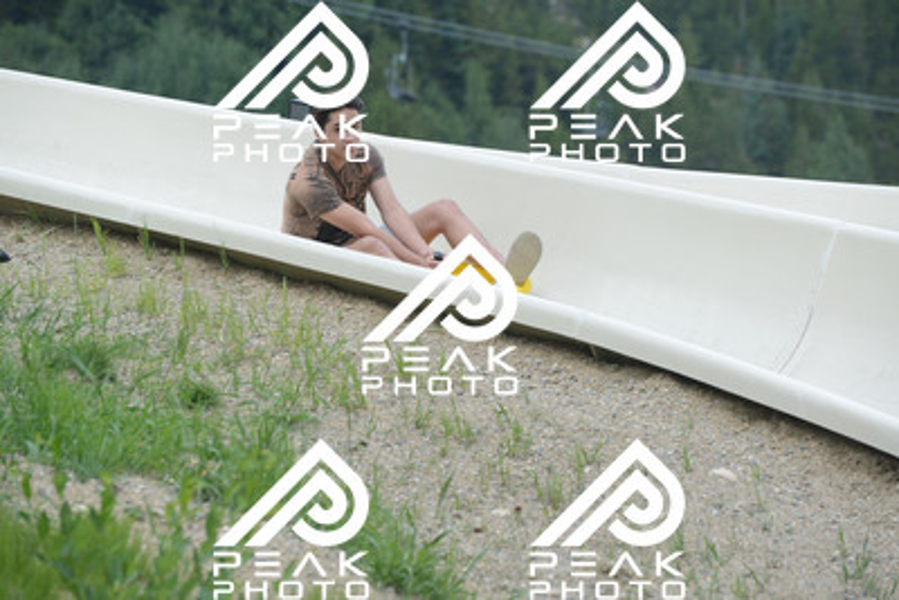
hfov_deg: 10.5
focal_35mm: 195
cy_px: 300
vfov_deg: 7.0
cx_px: 450
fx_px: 4871
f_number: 6.3
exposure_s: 1/1250
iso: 900
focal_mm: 195
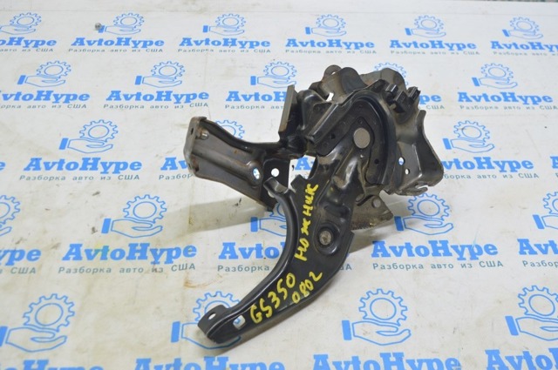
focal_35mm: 39
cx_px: 279
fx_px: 604
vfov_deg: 34.1
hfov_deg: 49.6
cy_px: 185
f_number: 5.6
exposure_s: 1/20
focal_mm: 26
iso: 400
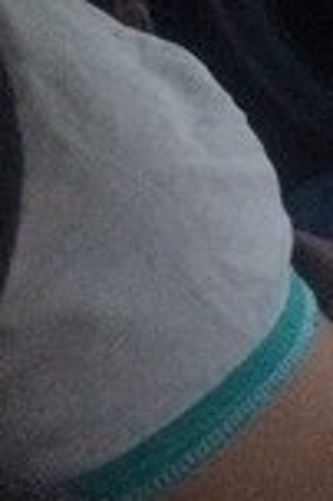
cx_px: 1062
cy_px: -252
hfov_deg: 8.4
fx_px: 1822
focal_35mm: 131
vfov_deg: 14.6
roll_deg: -0.8
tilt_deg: -14.2
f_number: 2.2
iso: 320
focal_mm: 4.15
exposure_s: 1/33
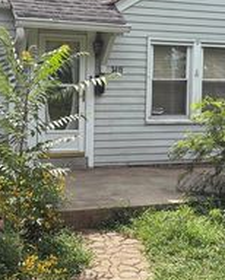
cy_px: 120
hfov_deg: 23.2
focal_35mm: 66
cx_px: 99
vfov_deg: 28.7
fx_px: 549
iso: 64
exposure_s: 1/2747
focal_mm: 5.96
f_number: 1.6
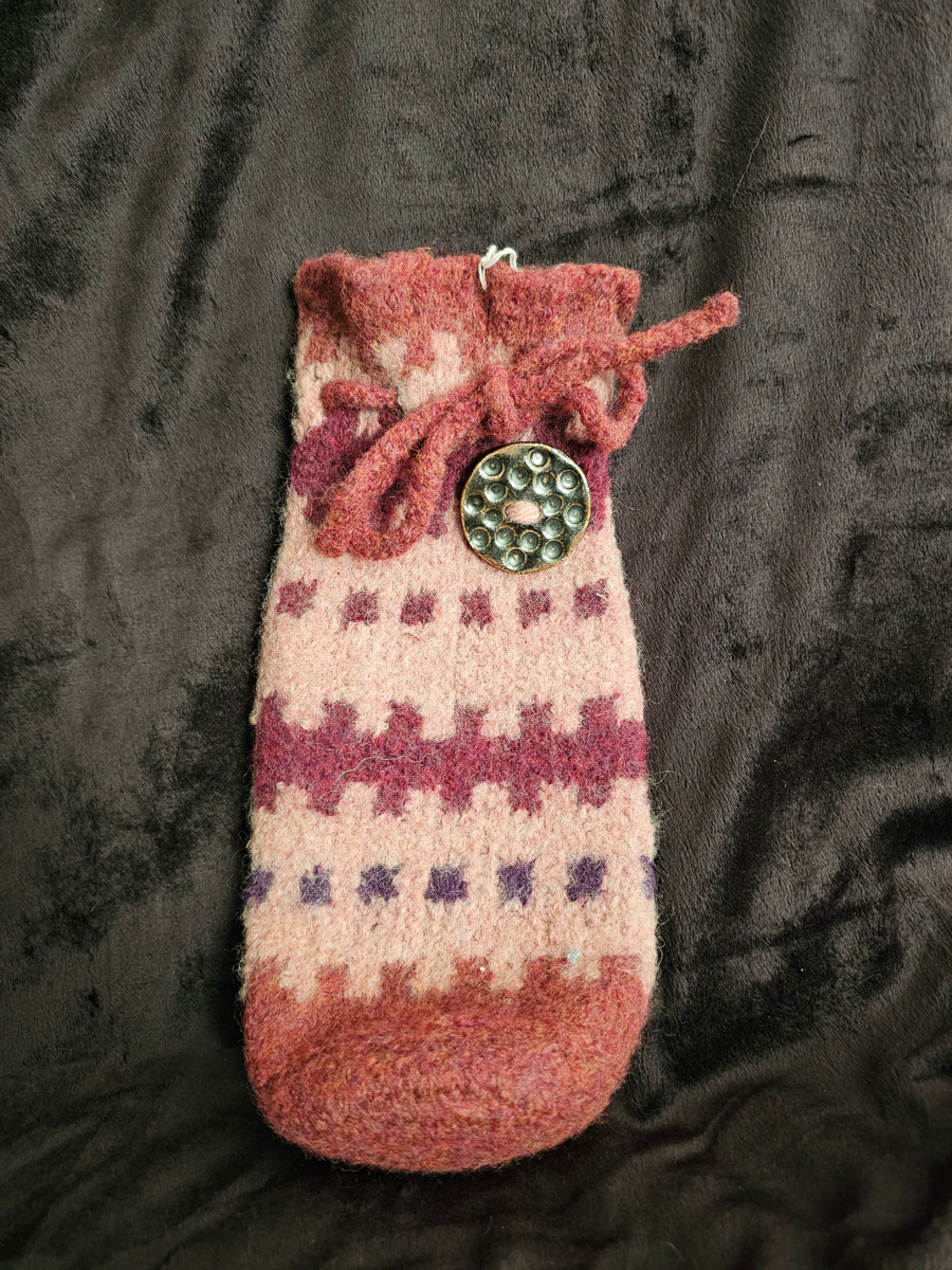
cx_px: 476
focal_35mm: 23
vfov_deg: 73.9
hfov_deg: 58.9
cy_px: 635
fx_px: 843
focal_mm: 6.3
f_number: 1.7
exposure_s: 1/34.6
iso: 640
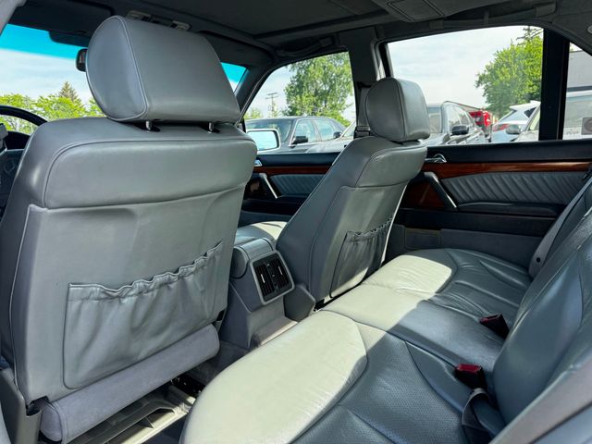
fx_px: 410
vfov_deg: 56.8
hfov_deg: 71.6
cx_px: 296
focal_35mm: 24
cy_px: 222
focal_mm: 6.76
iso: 80
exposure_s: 1/853
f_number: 1.78
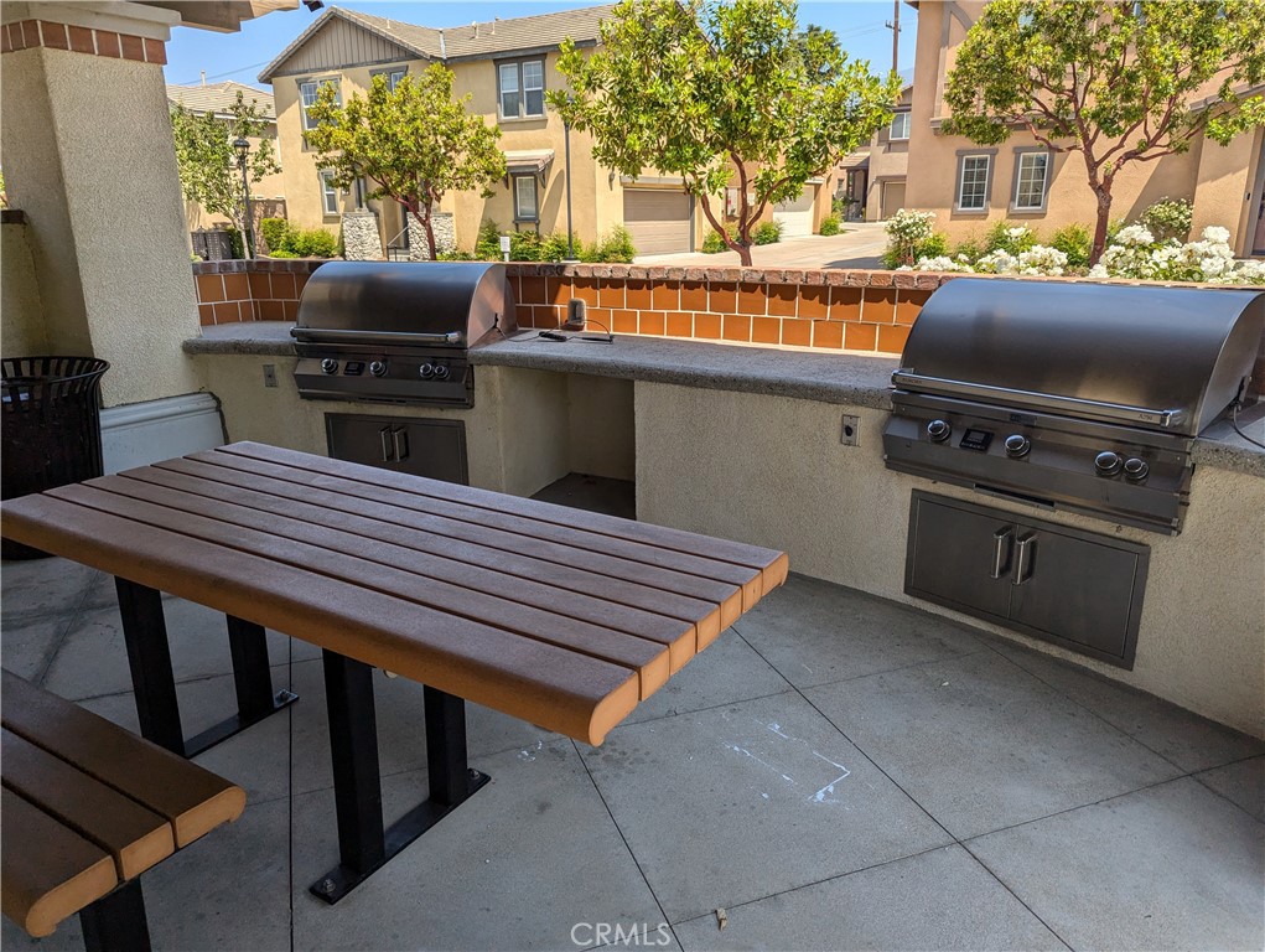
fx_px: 878
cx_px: 632
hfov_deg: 71.5
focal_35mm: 24
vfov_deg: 56.9
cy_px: 476
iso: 43
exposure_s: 1/1715
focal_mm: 6.81
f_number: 1.85
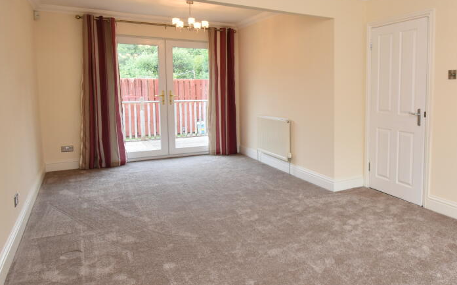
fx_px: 336
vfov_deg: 45.7
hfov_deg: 65.8
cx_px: 320
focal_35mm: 27
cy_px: 109
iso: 720
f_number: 5
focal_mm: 12
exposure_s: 1/200
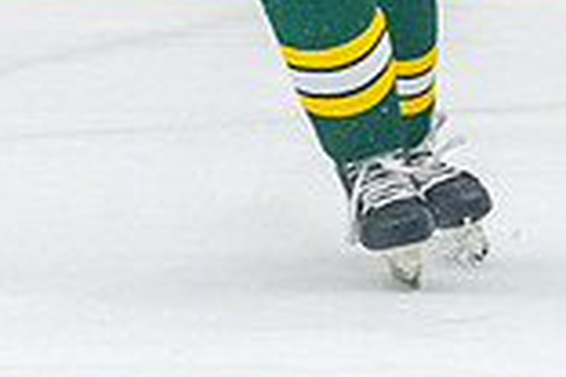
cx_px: 201
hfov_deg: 2.1
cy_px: -214
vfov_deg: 1.4
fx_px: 15186
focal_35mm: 966
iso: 4000
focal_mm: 116
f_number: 2.8
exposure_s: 1/800
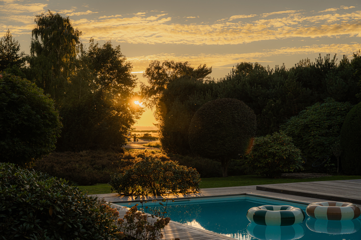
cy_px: 120
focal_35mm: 58
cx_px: 180
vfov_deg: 23.4
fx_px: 581
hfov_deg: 34.5
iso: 200
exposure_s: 1/160
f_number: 8
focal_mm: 57.9
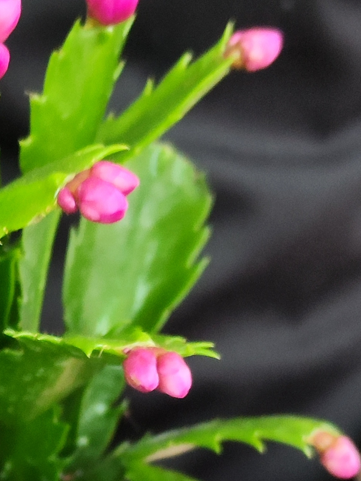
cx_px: -64
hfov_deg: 20.6
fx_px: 932
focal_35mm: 67
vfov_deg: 27.6
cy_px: 456
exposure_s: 1/50
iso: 1263
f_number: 1.69
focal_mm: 7.01
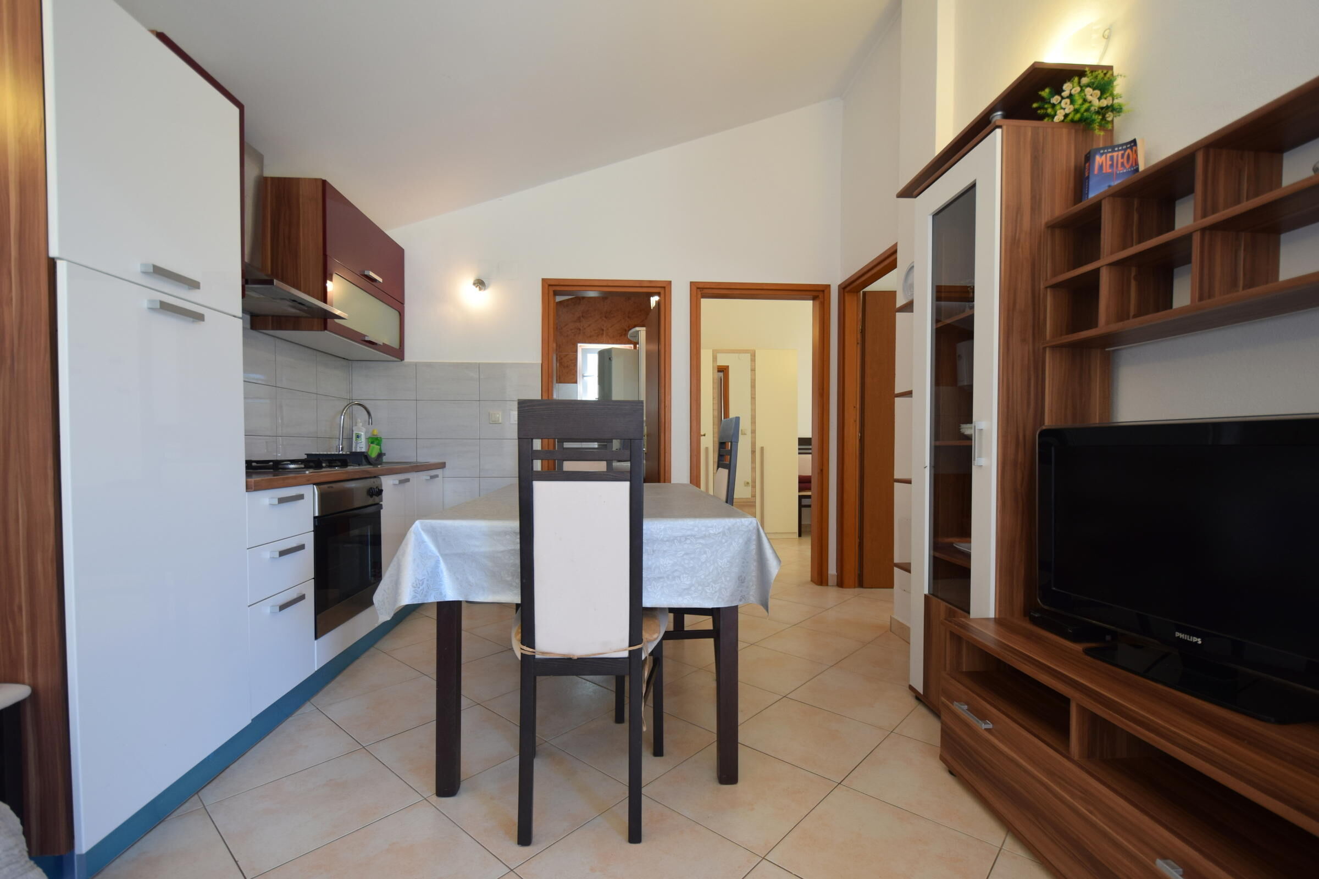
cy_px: 440
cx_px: 660
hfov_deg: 100.4
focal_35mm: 15
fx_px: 550
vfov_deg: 77.3
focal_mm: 10
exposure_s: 1/60
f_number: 4
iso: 400
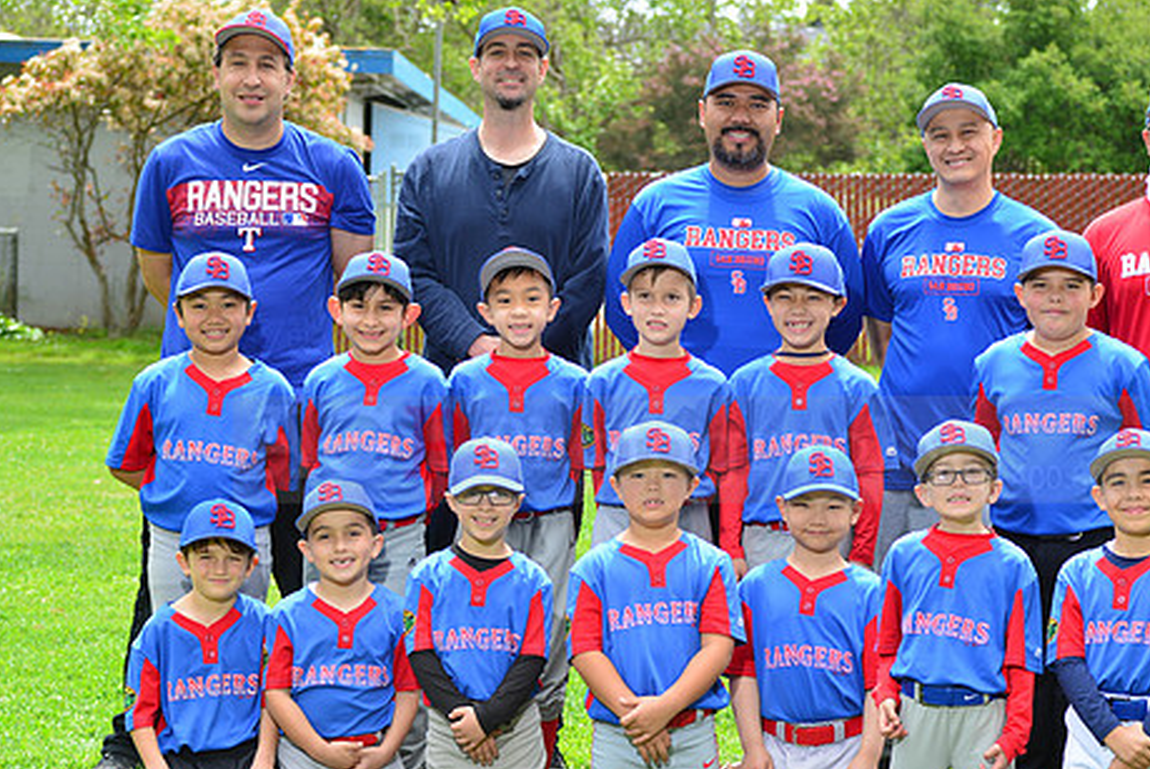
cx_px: 654
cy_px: 430
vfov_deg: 13.6
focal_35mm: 101
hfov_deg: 20.2
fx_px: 3229
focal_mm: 80
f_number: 8
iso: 200
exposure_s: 1/200
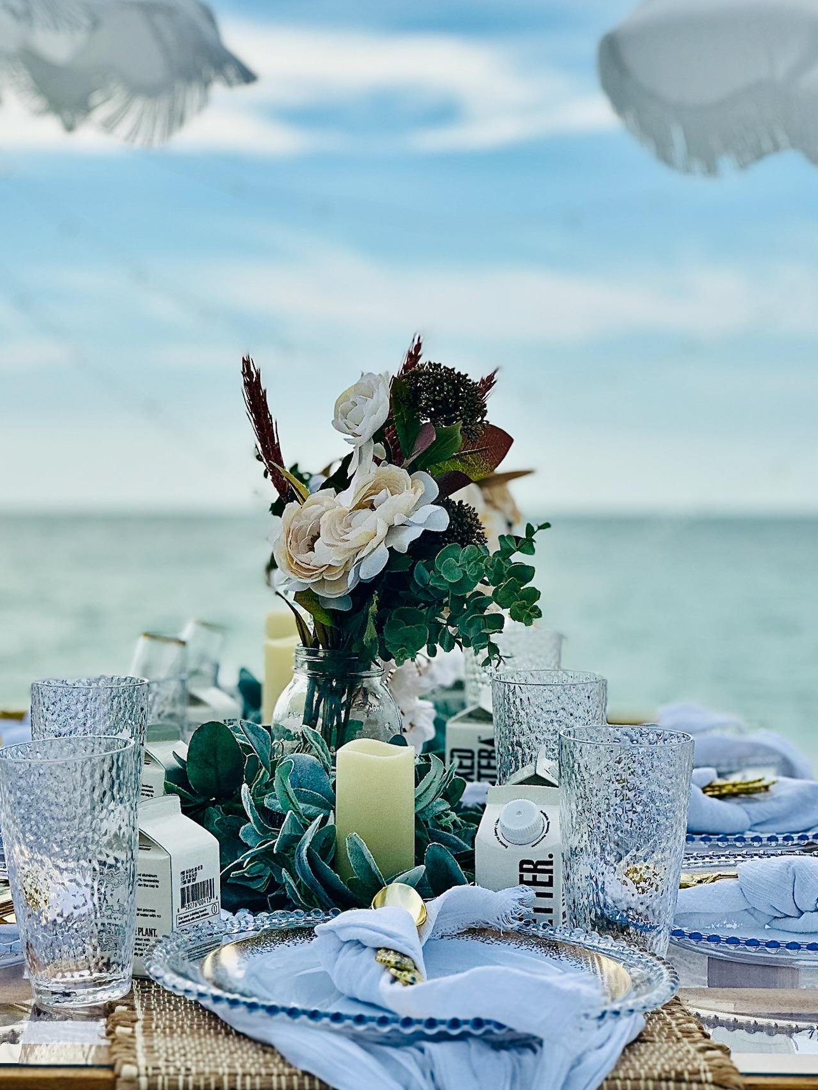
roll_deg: -0.5
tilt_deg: +1.0
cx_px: 378
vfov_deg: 21.3
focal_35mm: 92
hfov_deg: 16.1
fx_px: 2898
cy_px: 563
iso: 32
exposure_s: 1/1783
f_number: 2.8
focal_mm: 9
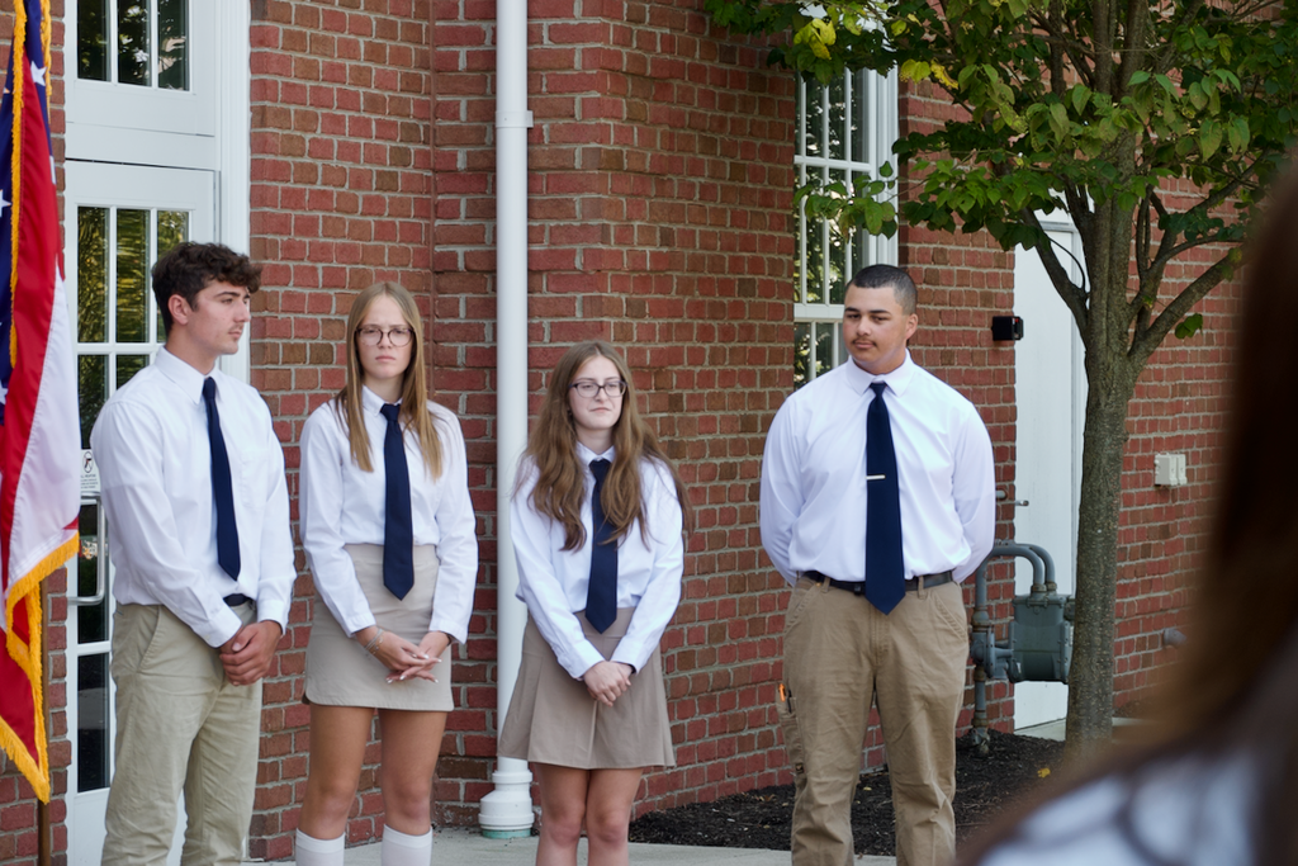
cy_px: 433
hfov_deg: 15.6
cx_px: 649
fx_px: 4724
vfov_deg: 10.5
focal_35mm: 131
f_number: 4
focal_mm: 47.94
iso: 160
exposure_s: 1/160
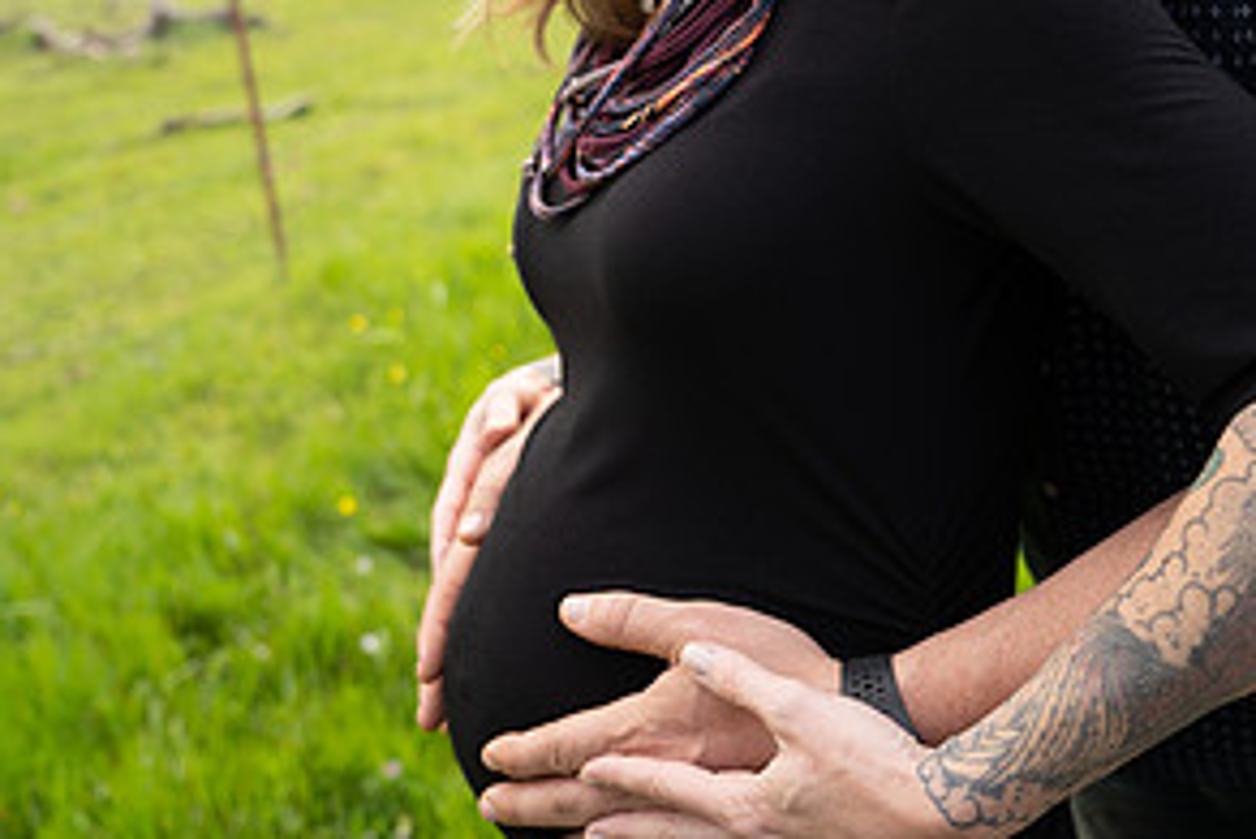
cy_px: 108
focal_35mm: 37
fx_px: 1291
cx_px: 641
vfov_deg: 34.3
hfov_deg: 51.9
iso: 200
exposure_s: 1/250
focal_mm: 24
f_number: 2.8
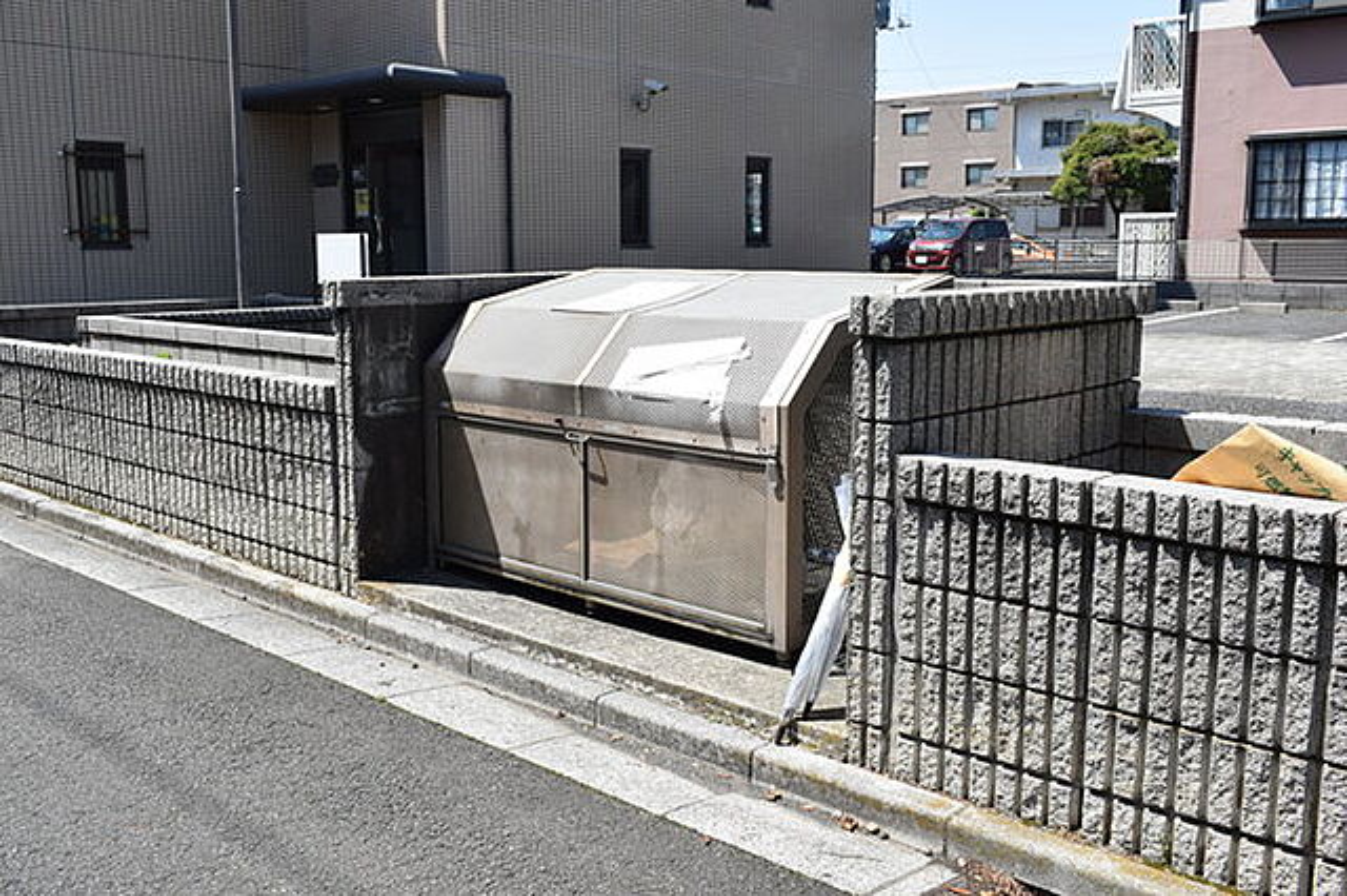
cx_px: 674
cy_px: 448
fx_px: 1290
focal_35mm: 34
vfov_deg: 38.3
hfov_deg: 55.1
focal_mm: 23
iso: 200
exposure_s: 1/320
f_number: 9
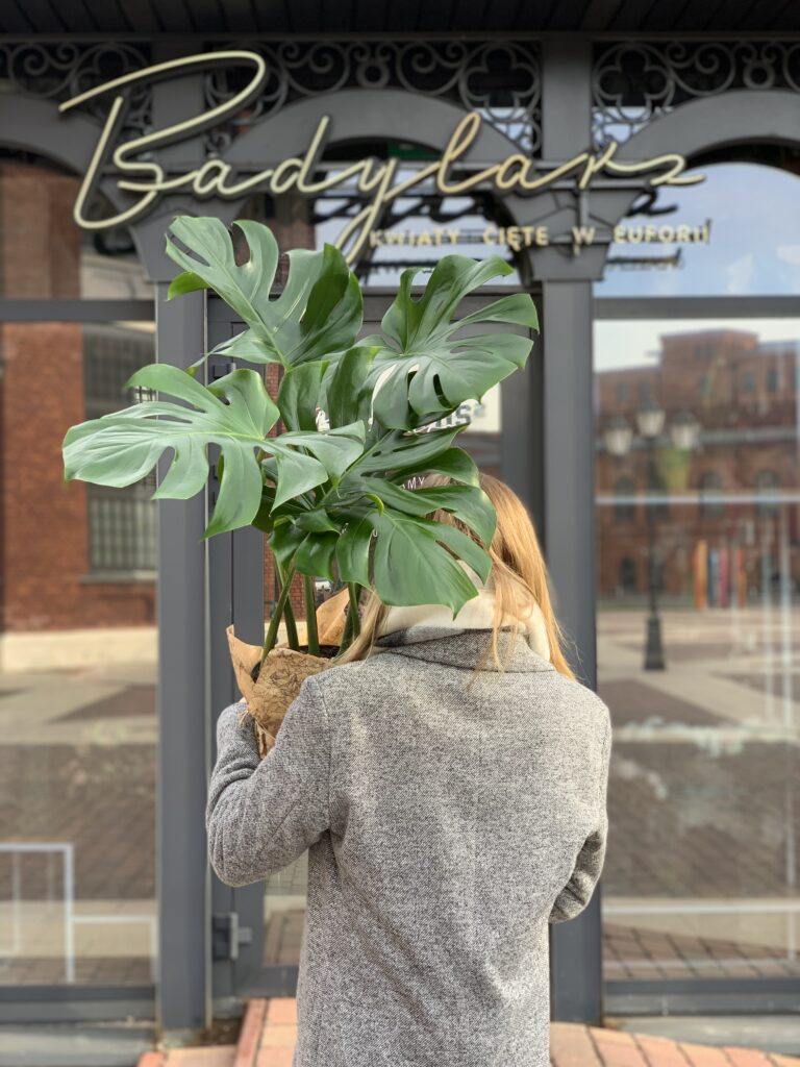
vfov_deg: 36.8
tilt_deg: +1.1
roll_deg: +0.8
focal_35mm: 52
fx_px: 1602
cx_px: 400
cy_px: 534
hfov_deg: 28.0
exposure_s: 1/122
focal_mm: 6
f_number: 2.4
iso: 25
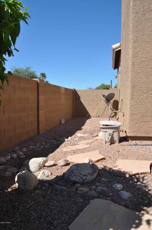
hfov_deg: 47.8
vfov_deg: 67.4
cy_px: 115
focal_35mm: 27
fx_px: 171
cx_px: 76
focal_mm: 18
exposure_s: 1/200
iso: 200
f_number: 14
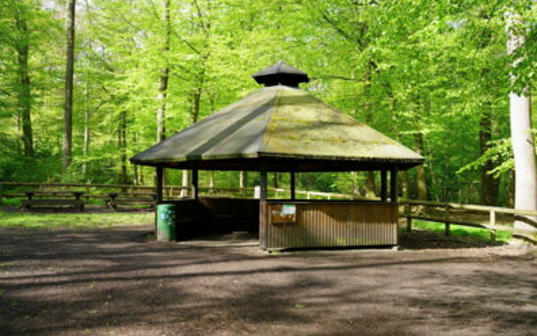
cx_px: 270
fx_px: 527
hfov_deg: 54.0
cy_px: 165
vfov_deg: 35.4
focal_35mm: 36
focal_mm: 35
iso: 200
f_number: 8
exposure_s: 1/60
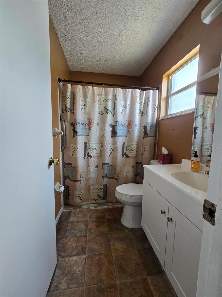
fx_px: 111
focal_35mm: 13
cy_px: 148
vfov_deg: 106.2
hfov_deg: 89.9
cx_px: 111
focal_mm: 2.2
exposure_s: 1/60
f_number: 2.2
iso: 160
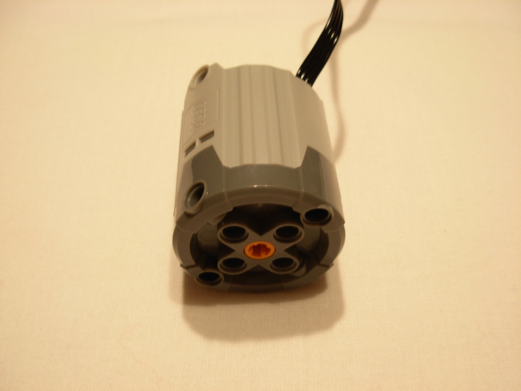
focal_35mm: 38
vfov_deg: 37.7
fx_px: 572
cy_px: 196
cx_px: 260
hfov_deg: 49.0
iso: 79
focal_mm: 6.3
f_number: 2.9
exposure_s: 1/5.4
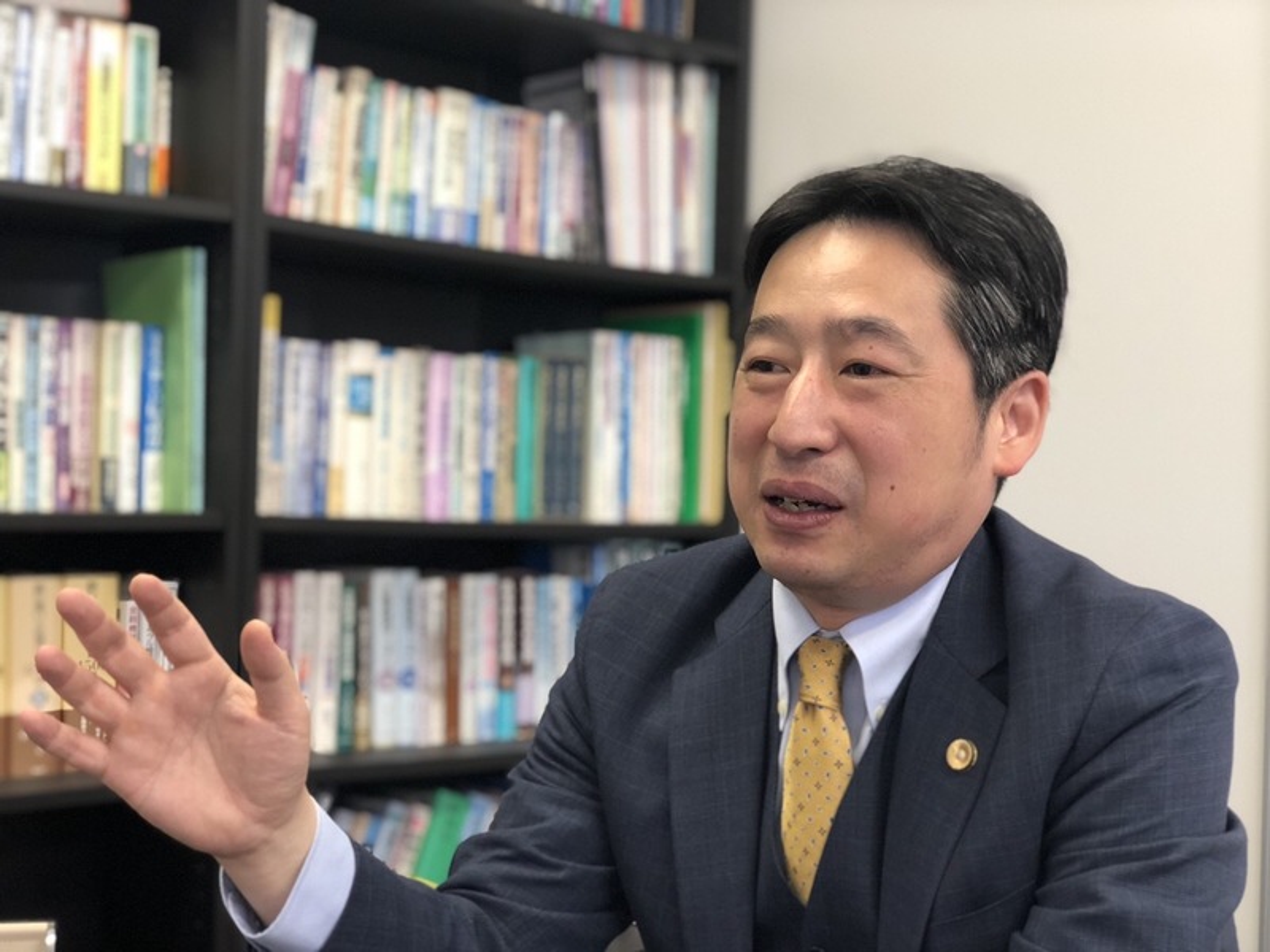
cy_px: 476
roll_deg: -2.0
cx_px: 635
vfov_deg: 28.0
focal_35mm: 52
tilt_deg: +1.9
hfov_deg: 36.8
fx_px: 1908
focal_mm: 6
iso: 80
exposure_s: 1/33
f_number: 2.4
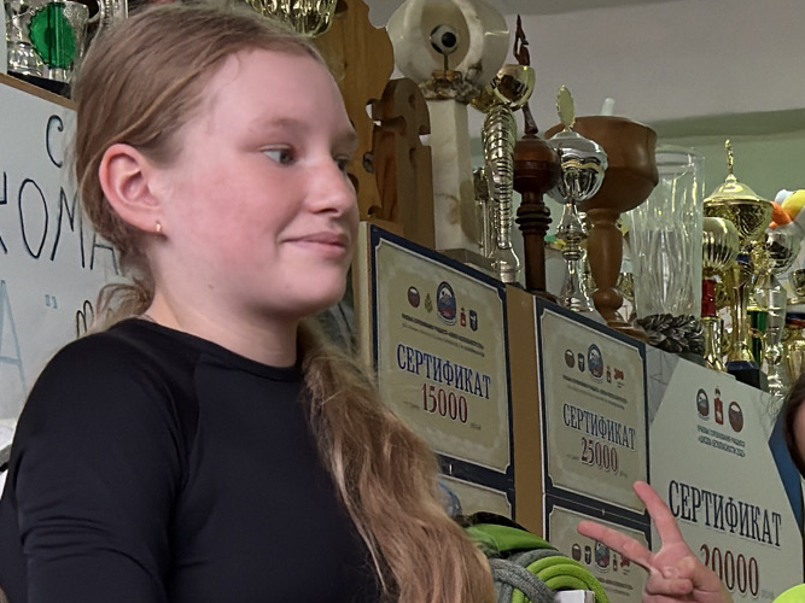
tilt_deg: +4.2
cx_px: 1138
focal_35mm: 144
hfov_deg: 13.1
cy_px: 669
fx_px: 3348
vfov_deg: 10.2
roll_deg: +3.0
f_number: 1.78
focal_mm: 6.76
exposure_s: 1/181
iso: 200
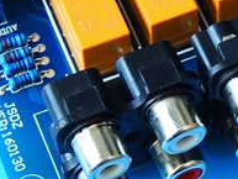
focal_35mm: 225
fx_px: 1548
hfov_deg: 8.8
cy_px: -8
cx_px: 217
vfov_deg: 6.6
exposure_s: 1/30
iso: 400
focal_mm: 9.8
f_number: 3.7
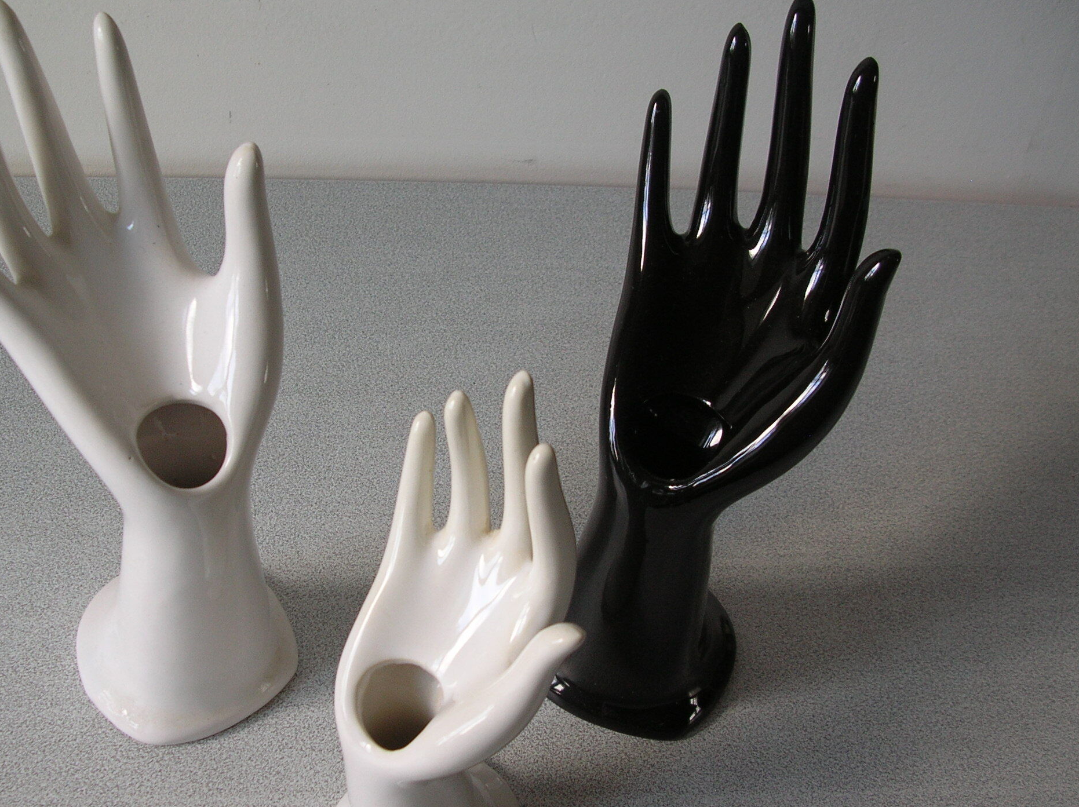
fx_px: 1339
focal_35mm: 43
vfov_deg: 33.5
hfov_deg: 43.8
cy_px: 428
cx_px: 458
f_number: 2.8
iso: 50
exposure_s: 1/27.5
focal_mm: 5.8
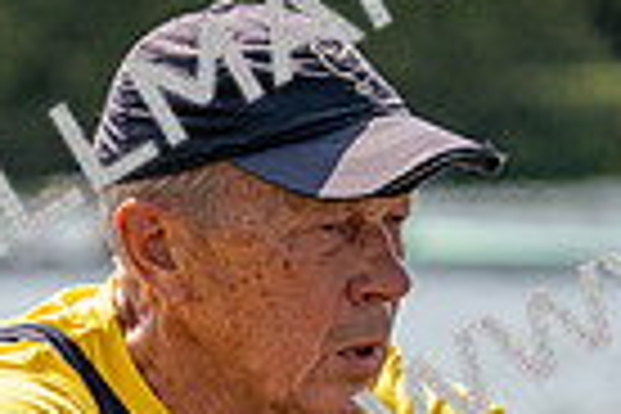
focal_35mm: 843
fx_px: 14541
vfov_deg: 1.6
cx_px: 27
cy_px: 533
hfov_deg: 2.4
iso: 250
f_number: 5.6
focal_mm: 200
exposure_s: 1/1600
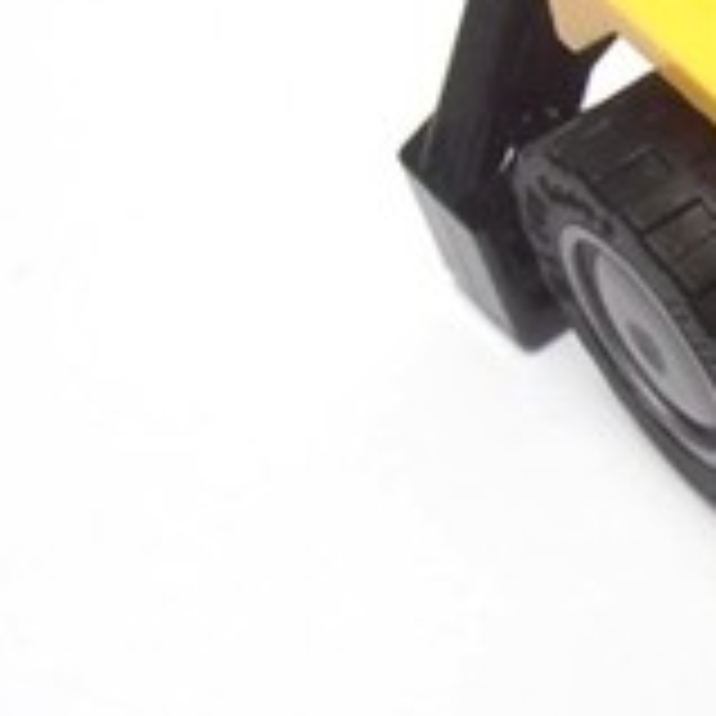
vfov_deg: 9.4
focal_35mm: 185
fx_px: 4329
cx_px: 1576
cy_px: 47
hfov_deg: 8.8
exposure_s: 1/80
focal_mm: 6.61
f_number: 3.9
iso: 80
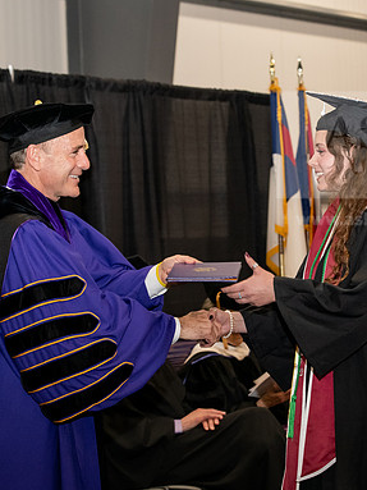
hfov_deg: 14.5
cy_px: 246
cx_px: 238
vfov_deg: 19.3
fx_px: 1443
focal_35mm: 102
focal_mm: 70
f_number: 5.6
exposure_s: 1/200
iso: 2500
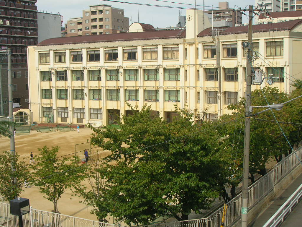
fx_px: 436
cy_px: 114
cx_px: 151
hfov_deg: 38.2
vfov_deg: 29.1
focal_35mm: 50
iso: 71
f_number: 5.6
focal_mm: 8.4
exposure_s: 1/310
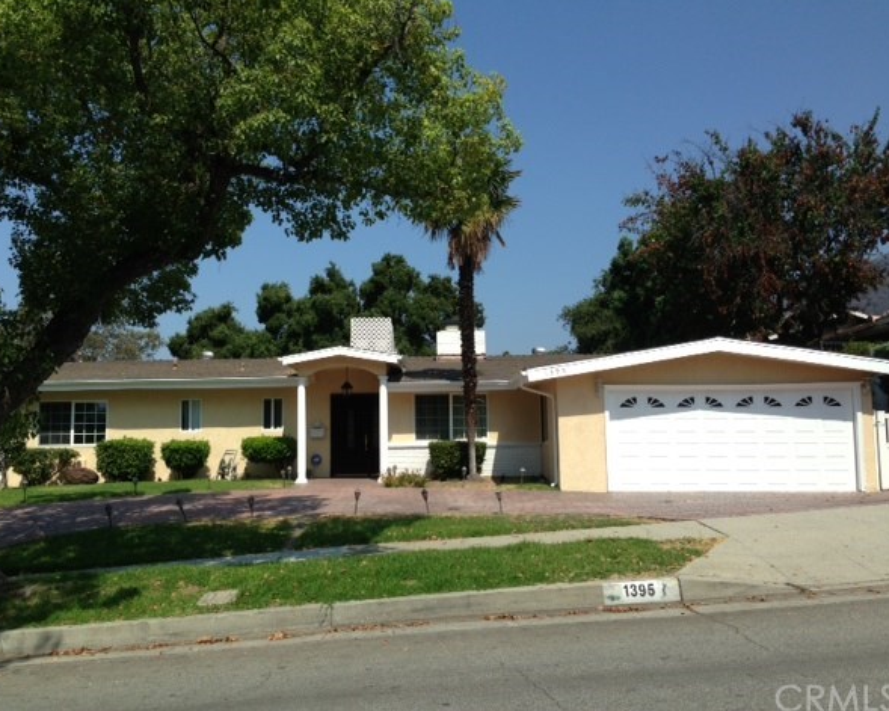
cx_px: 414
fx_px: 921
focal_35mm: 35
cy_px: 350
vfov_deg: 42.2
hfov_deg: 51.5
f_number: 2.4
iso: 50
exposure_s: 1/1869
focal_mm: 4.13
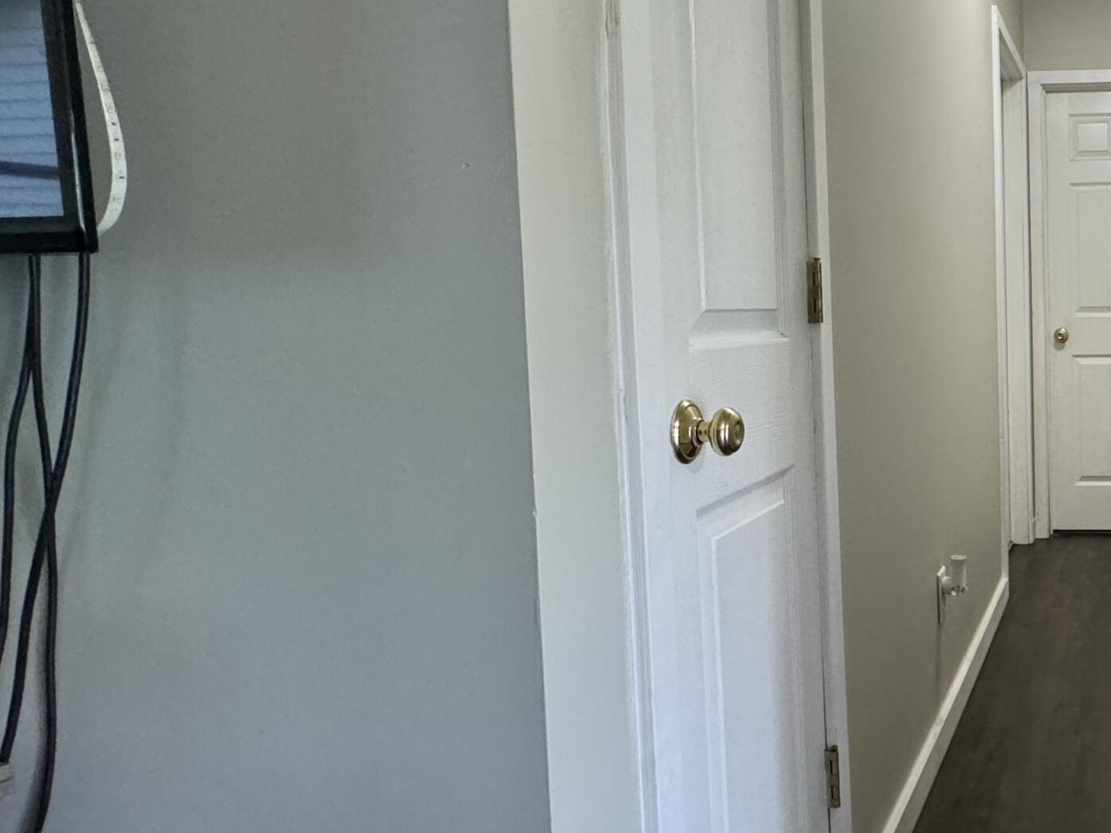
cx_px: 1077
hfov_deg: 50.2
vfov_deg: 46.7
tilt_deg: -4.0
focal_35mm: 30
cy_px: 370
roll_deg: +0.6
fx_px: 963
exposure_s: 1/84
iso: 320
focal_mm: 2.22
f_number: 2.2
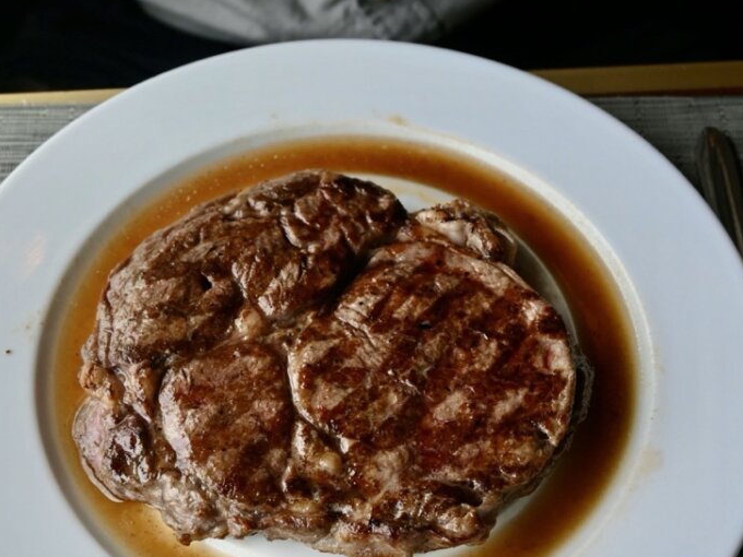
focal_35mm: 57
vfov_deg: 25.5
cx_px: 372
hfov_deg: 33.6
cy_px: 328
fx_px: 1229
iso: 220
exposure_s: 1/250
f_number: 4
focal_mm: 22.5
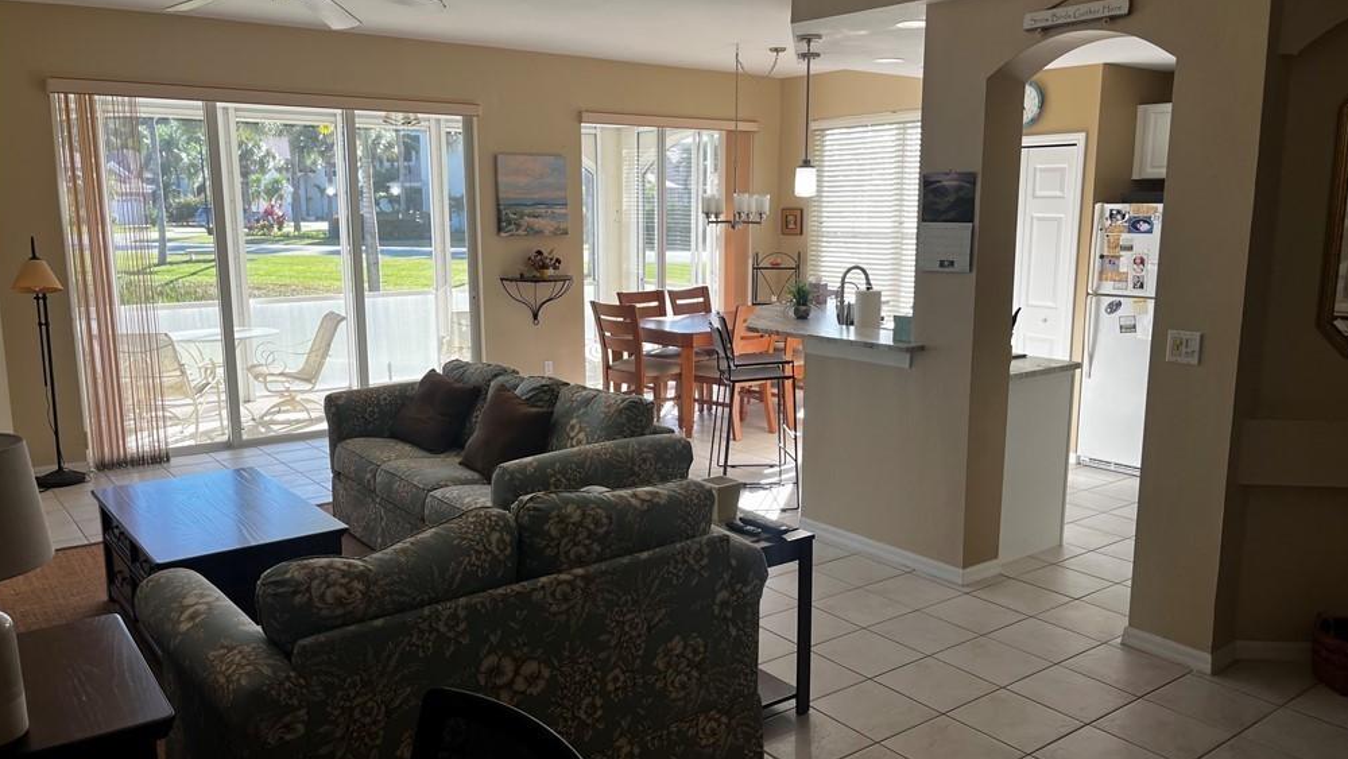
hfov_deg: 66.1
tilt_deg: -9.9
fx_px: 1037
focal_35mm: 29
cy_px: 383
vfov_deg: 40.2
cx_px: 678
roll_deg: +0.8
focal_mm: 5.1
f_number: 1.6
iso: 40
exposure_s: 1/207
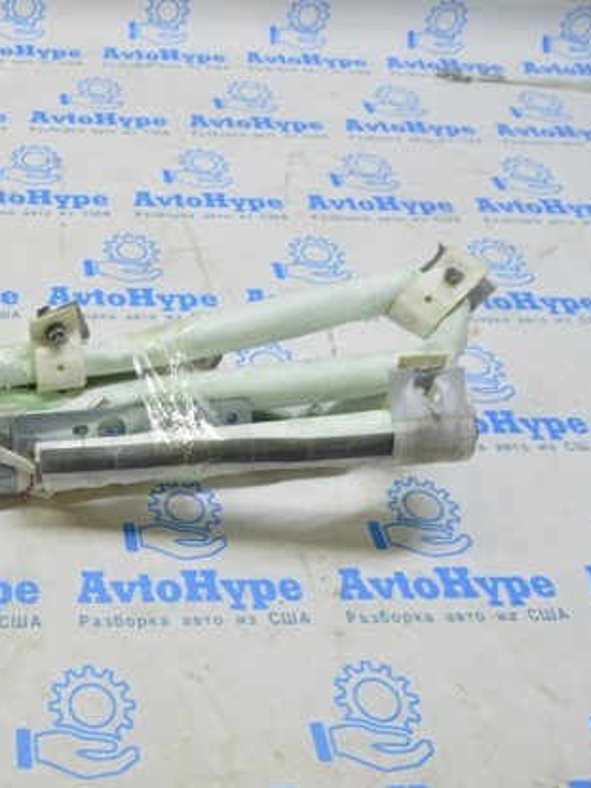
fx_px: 911
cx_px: -4
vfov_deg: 46.8
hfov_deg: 32.9
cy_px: 388
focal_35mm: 40
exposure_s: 1/20
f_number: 5.6
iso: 400
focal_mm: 18
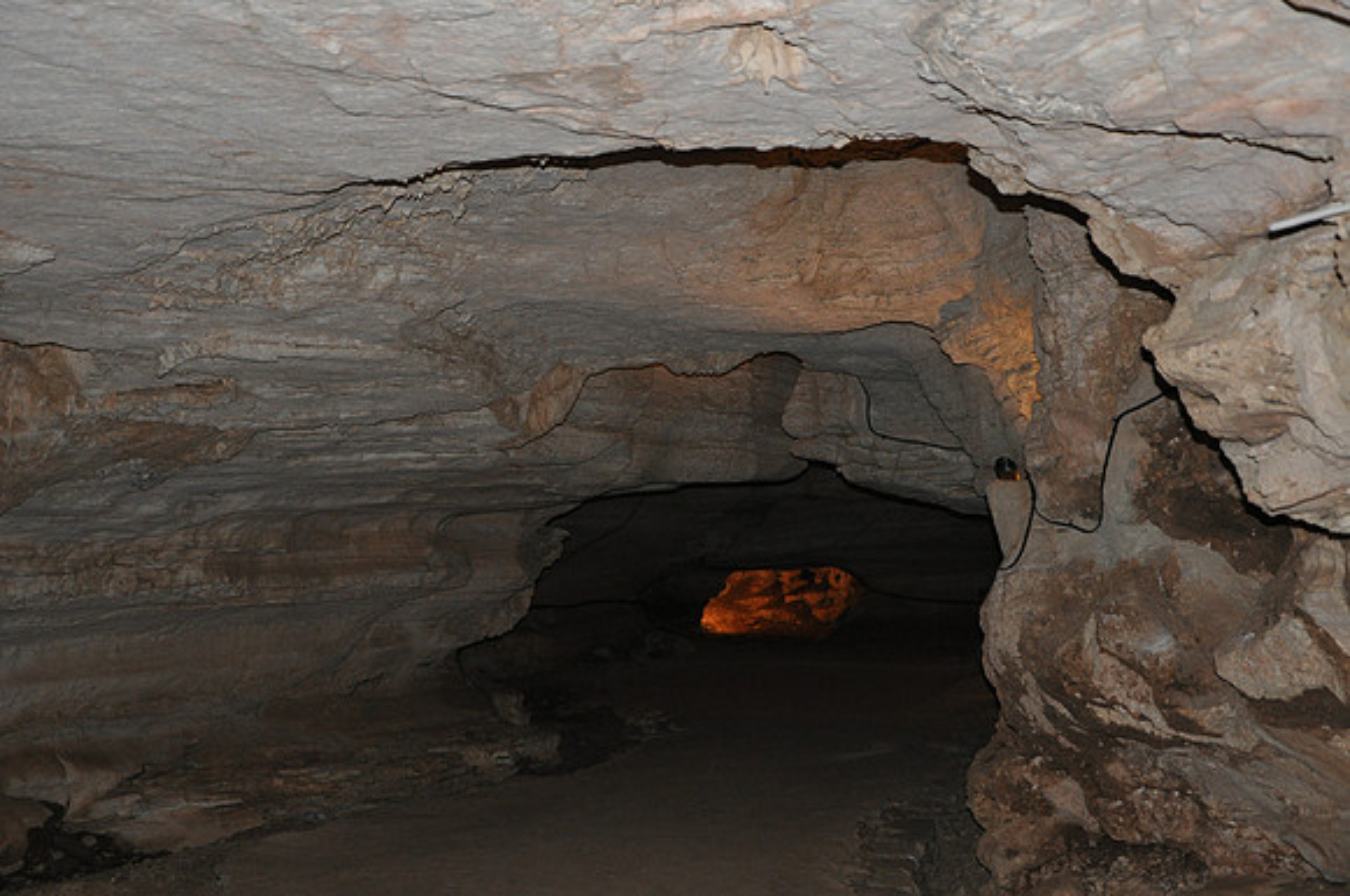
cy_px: 448
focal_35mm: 57
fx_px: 2135
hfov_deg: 35.1
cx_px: 675
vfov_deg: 23.7
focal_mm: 38
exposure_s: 1/60
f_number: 4.5
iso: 800
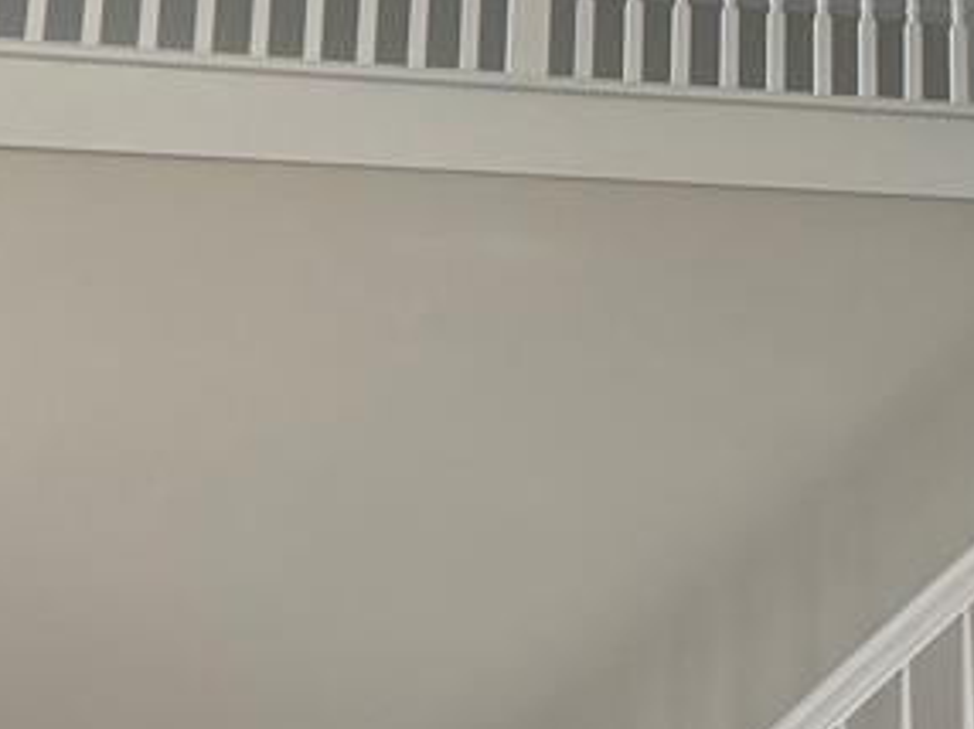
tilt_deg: +18.5
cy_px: 95
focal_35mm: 86
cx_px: 964
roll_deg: +0.8
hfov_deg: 22.0
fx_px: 2418
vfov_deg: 16.9
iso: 200
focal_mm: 6.76
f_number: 1.78
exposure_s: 1/240
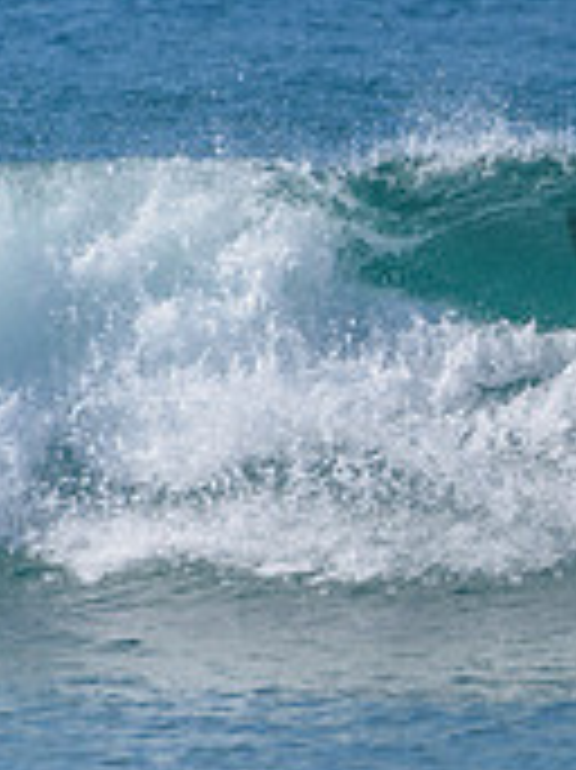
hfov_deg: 0.9
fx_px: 36253
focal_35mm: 1632
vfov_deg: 1.2
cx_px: 1030
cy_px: 241
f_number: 5.6
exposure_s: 1/2000
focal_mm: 500
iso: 160
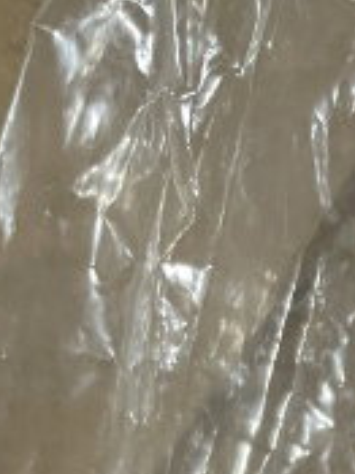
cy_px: 1012
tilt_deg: -79.0
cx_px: 748
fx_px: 1657
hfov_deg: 11.0
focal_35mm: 121
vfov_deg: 13.4
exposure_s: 1/60
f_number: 1.6
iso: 160
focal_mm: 4.2
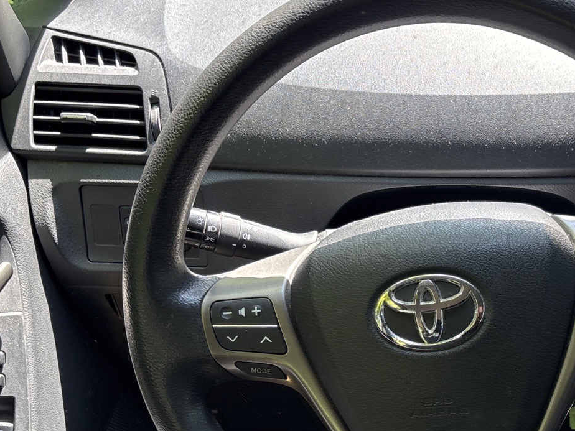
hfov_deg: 35.2
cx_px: 381
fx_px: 897
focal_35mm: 54
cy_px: 343
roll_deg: +1.4
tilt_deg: -35.4
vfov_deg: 26.5
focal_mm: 5.96
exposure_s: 1/144
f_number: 1.6
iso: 64
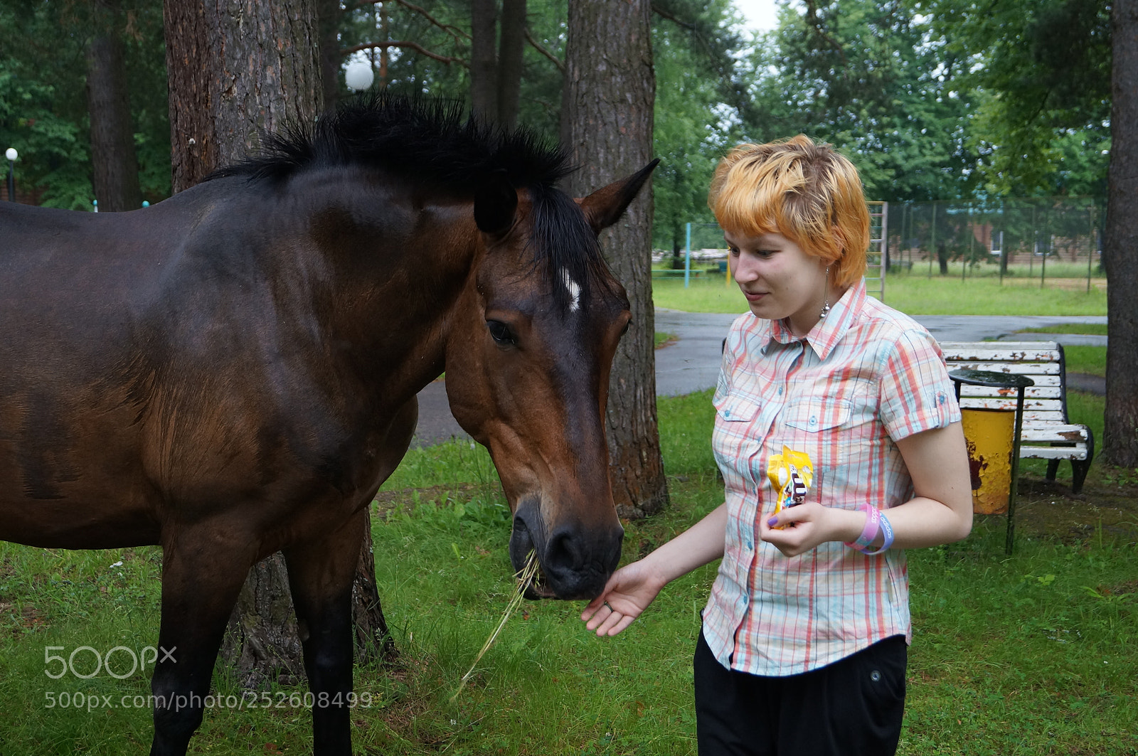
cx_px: 569
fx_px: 1421
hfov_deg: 43.6
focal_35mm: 45
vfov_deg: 29.8
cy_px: 378
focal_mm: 30
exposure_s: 1/160
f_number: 4.5
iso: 500
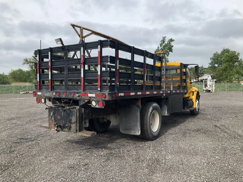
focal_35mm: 29
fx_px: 204
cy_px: 91
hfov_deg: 61.7
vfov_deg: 48.2
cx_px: 122
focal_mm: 3
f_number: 1.8
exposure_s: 1/1577
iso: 25
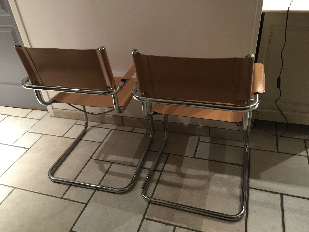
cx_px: 154
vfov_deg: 48.2
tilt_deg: -35.0
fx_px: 259
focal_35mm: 29
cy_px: 116
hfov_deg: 61.7
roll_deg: +4.8
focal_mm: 4.15
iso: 125
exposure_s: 1/10
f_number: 2.2
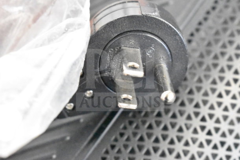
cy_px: 80
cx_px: 120
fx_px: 550
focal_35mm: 82
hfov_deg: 24.6
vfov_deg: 16.6
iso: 25600
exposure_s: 1/80
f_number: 5.6
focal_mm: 55
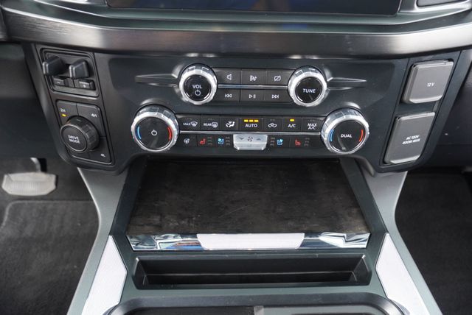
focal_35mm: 24
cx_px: 236
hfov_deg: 73.7
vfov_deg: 53.2
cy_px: 158
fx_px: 315
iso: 640
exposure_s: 1/60
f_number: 3.5
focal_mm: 16
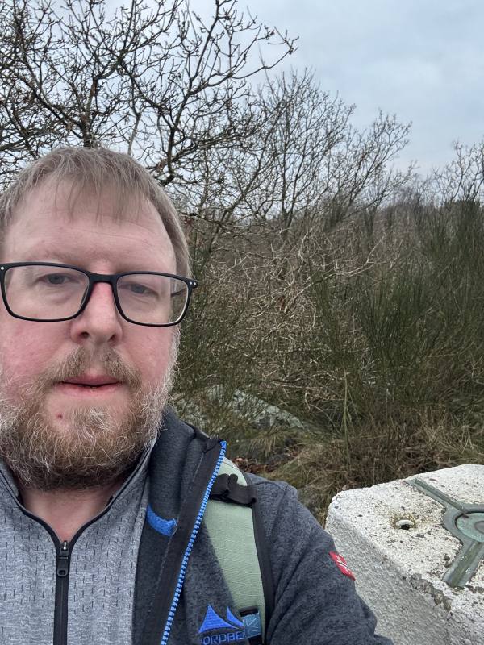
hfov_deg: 46.8
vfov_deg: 60.0
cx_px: 242
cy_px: 322
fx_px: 559
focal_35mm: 30
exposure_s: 1/60
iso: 200
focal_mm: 2.69
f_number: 1.9
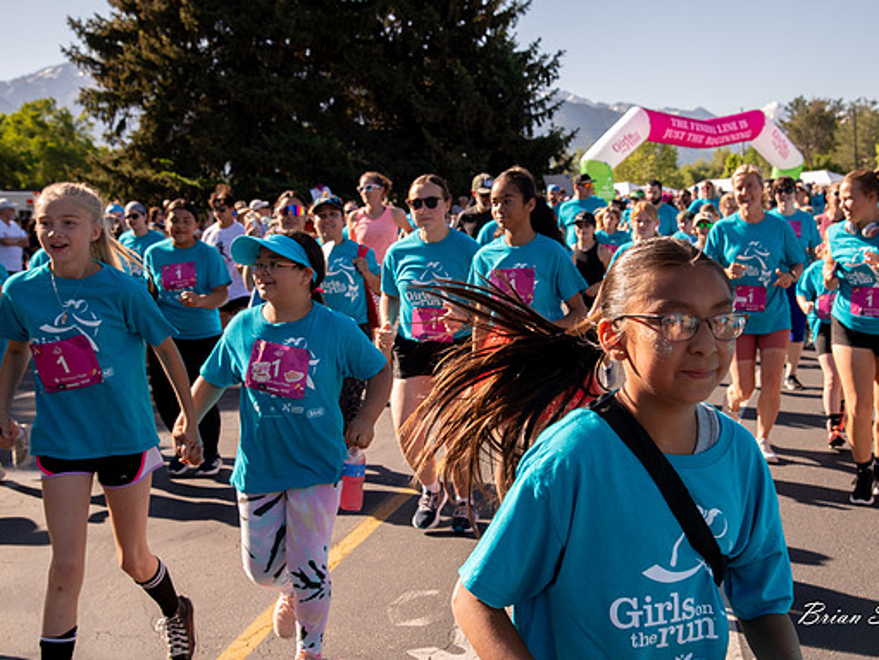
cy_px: 329
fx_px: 1372
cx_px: 474
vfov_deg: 27.1
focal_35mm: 54
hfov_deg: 35.5
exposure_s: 1/1000
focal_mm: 48
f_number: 8
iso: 800
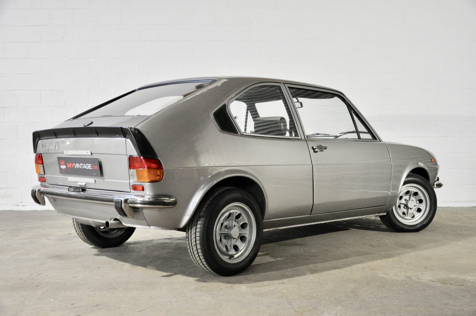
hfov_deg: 46.5
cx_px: 238
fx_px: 555
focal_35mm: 42
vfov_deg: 31.8
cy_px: 158
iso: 1600
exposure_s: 1/25
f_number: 4
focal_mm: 28
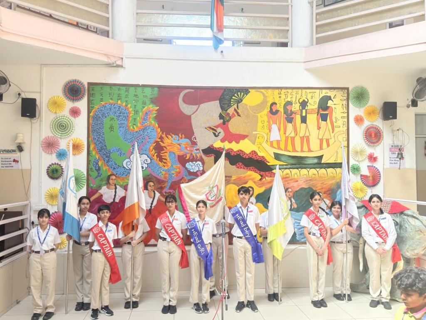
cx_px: 213
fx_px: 369
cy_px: 160
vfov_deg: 46.8
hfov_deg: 60.0
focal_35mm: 30
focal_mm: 6.76
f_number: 1.78
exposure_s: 1/226
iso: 160
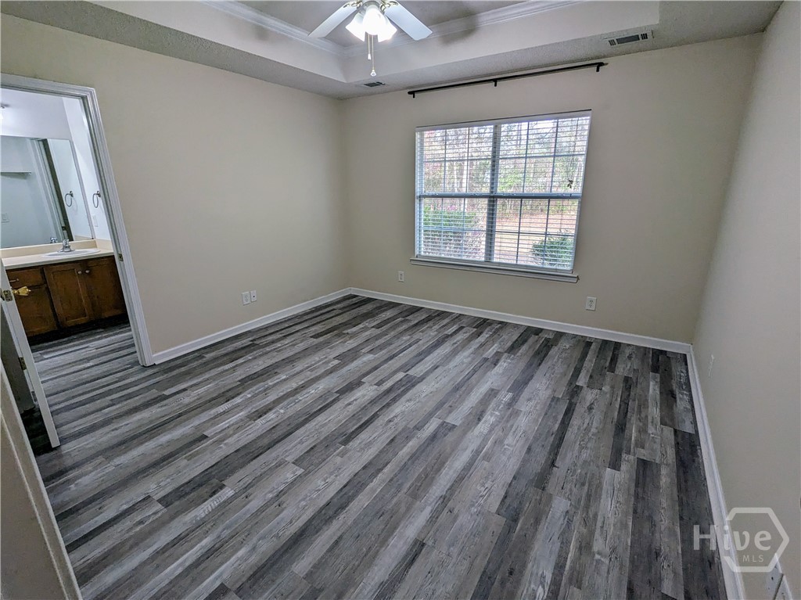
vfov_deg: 78.1
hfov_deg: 94.5
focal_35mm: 16
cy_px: 300
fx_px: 370
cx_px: 400
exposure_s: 1/120
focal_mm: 2.35
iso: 71
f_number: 2.2
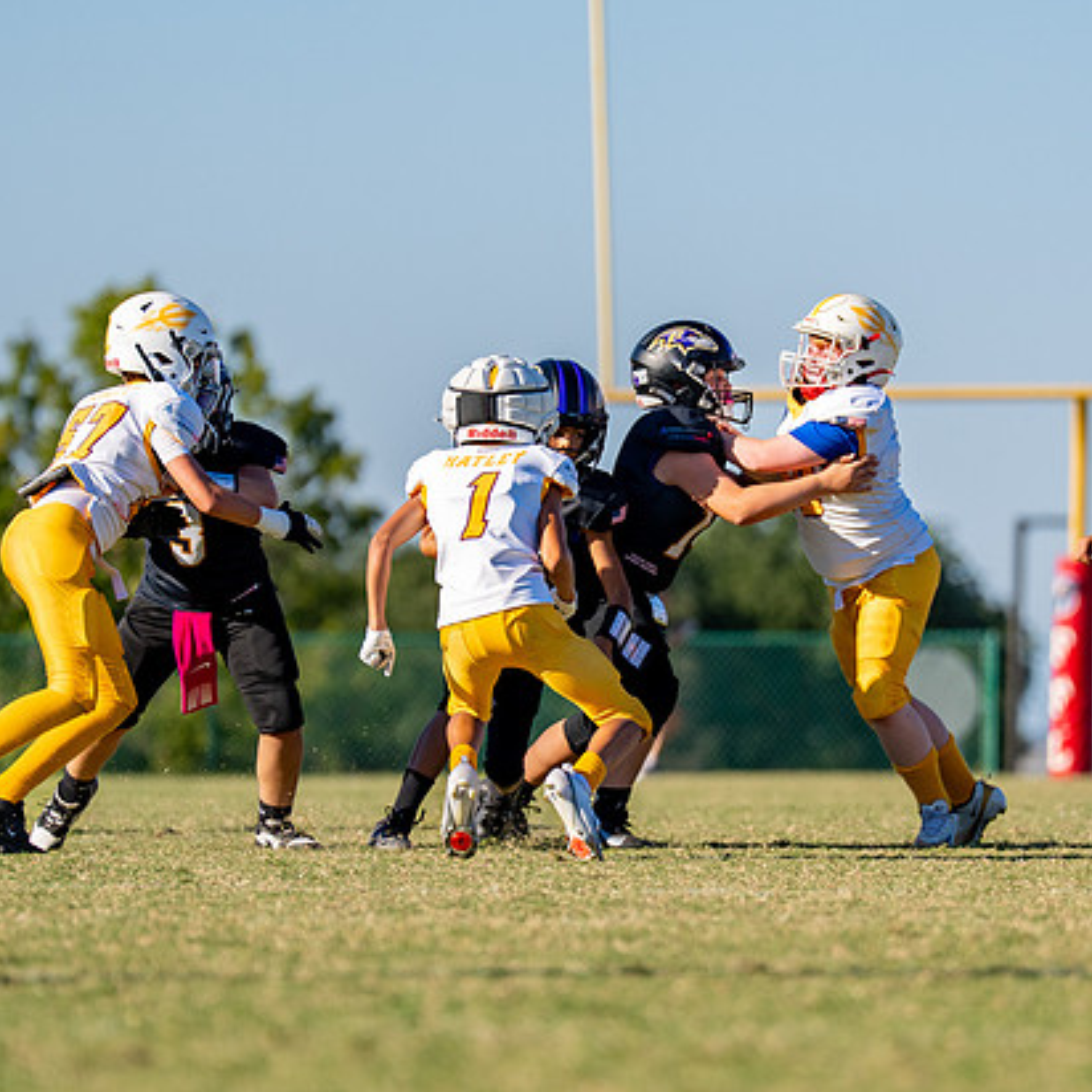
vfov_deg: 4.2
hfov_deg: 4.2
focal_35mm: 420
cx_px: 644
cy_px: 631
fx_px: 14990
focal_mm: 200
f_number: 2.8
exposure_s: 1/3200
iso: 160
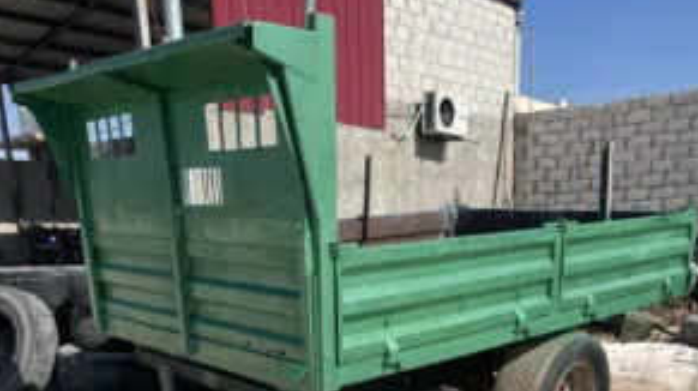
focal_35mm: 39
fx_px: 721
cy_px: 410
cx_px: 357
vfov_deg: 28.1
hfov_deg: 51.6
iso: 32
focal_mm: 4.2
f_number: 1.6
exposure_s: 1/5814
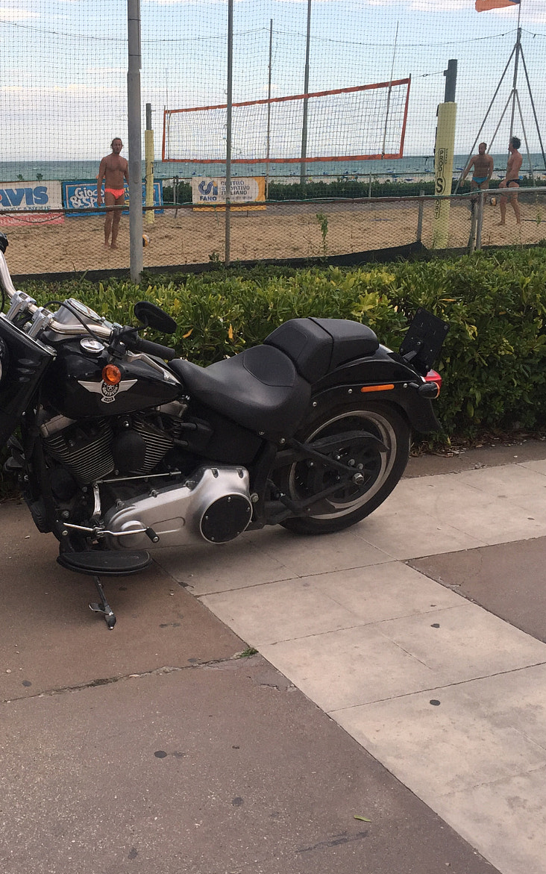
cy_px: 446
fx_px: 1000
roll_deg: -0.6
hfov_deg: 30.1
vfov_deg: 47.2
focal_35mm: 42
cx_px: 143
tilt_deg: -15.1
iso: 32
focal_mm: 4.15
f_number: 2.2
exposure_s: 1/581
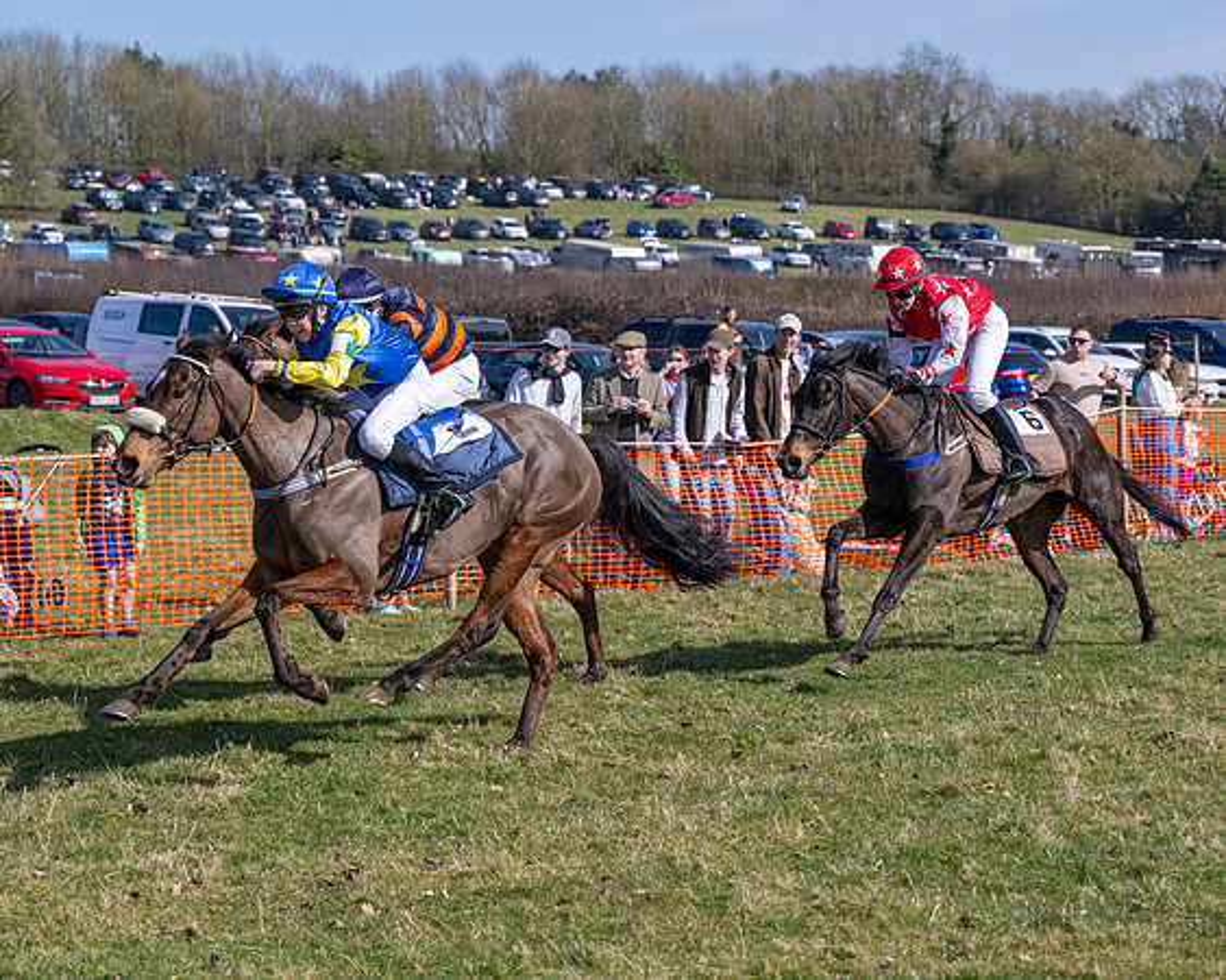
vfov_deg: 18.2
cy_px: 523
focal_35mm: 84
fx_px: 3054
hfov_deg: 22.7
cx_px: 655
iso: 200
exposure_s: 1/1600
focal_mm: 70
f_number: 5
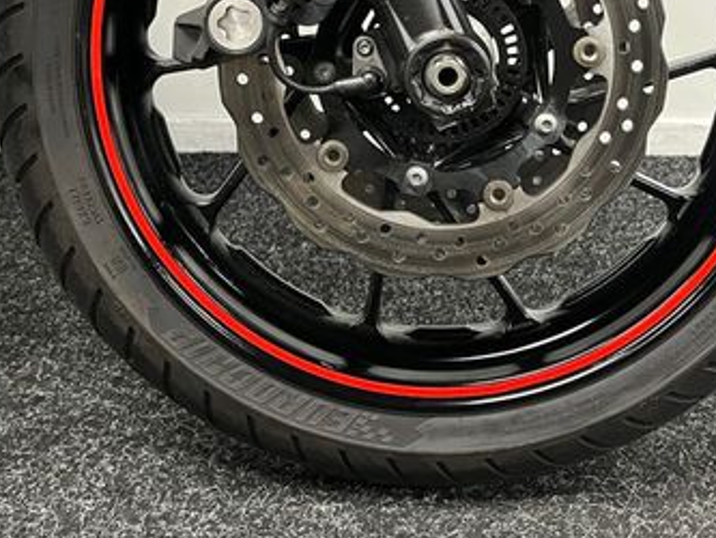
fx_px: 1035
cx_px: 419
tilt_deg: -12.9
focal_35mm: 50
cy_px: 34
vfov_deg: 27.8
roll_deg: -1.0
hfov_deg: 38.1
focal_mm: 5.1
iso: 400
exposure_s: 1/50
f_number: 1.6
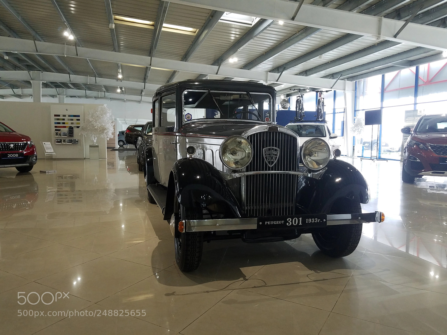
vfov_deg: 53.1
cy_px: 168
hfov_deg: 67.3
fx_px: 336
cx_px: 224
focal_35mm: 26
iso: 125
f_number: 1.7
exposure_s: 1/60
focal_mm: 4.2
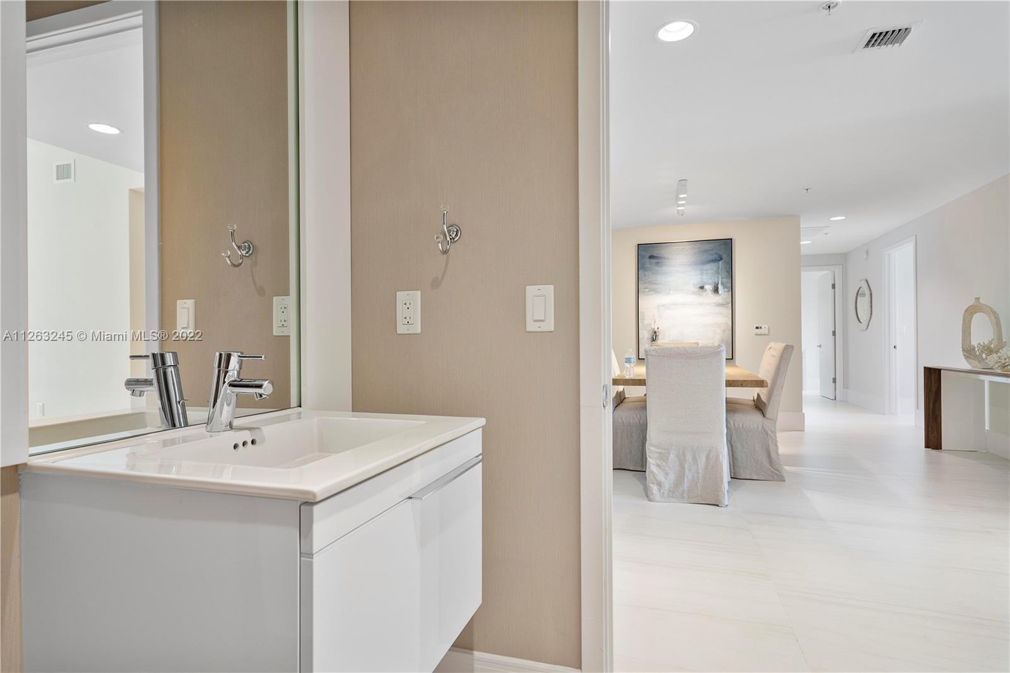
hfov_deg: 86.9
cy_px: 336
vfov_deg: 64.5
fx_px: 533
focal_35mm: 19
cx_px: 505
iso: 500
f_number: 8
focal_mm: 19
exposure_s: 1/6
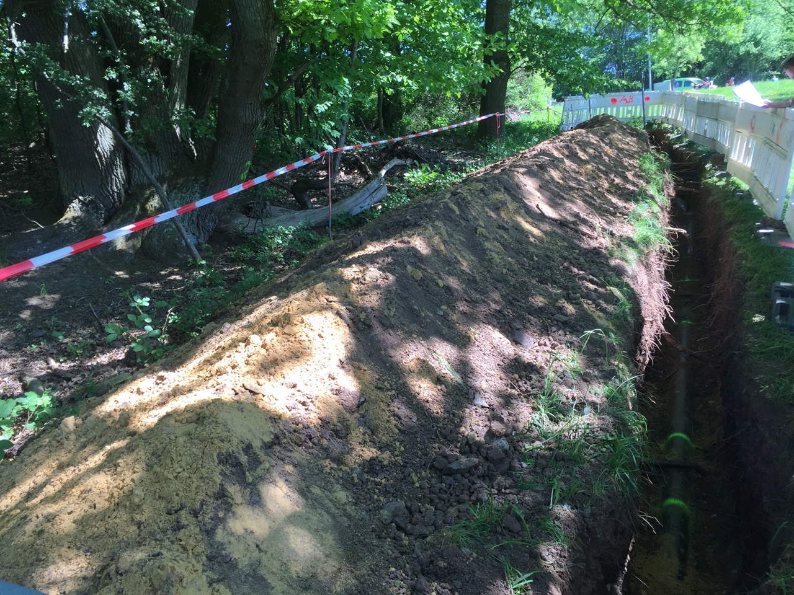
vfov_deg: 48.2
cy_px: 298
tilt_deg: -10.3
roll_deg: +4.9
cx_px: 397
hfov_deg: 61.7
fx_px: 665
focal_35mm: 29
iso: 32
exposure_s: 1/229
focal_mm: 4.15
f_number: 2.2
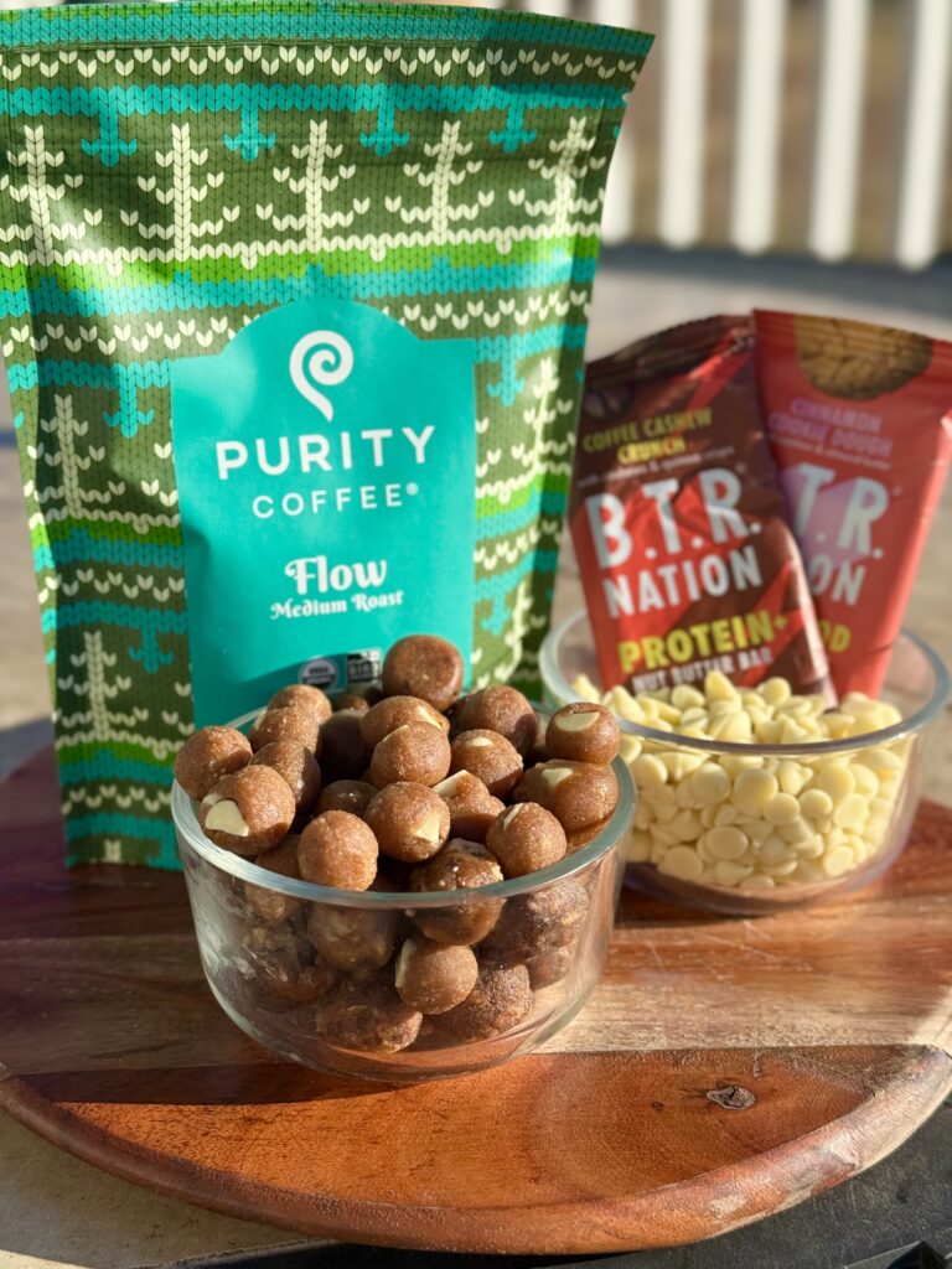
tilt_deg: -21.9
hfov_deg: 30.3
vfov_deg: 39.7
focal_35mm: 48
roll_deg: +0.9
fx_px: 1760
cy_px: 634
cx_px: 476
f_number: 1.78
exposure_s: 1/3891
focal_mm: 6.76
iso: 64
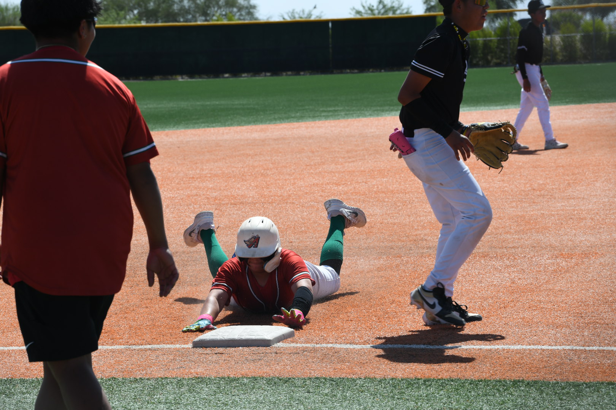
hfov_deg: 14.2
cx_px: 308
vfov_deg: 9.5
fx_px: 2481
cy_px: 205
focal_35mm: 145
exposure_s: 1/500
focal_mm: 145
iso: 400
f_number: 11
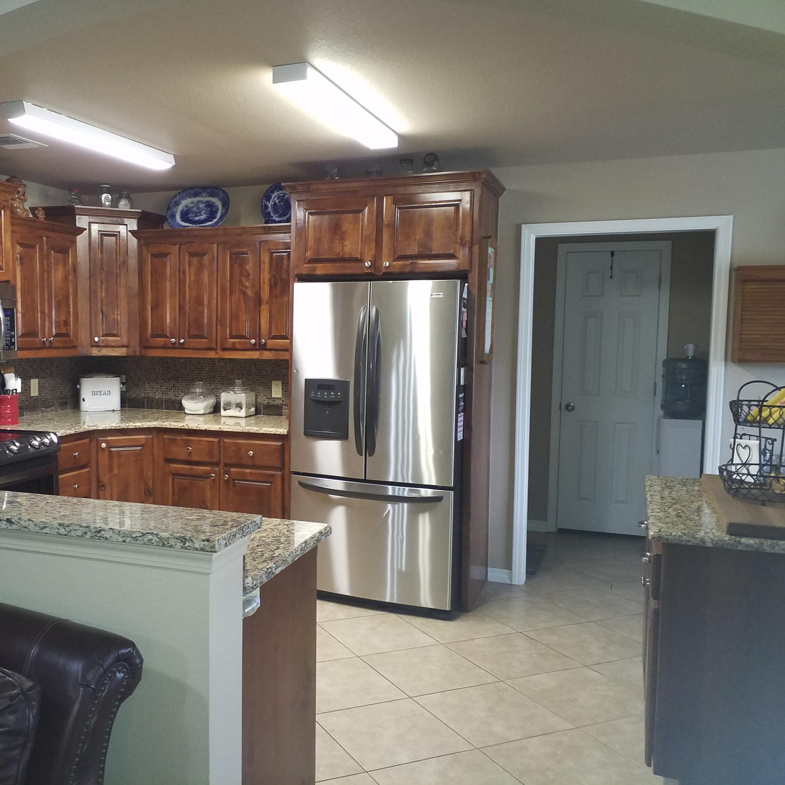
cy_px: 391
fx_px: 821
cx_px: 262
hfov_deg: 50.2
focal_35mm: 32
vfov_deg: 51.1
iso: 125
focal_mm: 3.6
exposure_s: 1/24
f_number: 1.9
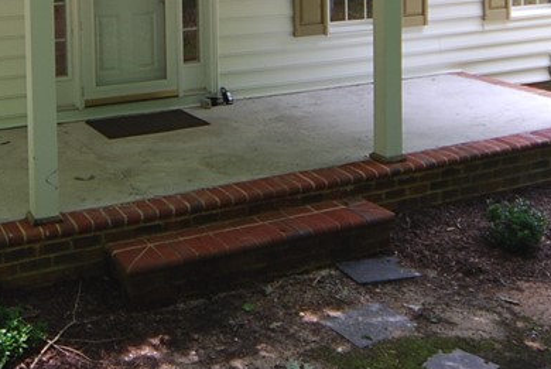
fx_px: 766
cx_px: 148
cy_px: -66
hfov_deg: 38.7
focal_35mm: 50
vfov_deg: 24.6
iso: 200
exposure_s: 1/60
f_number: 4.5
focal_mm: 12
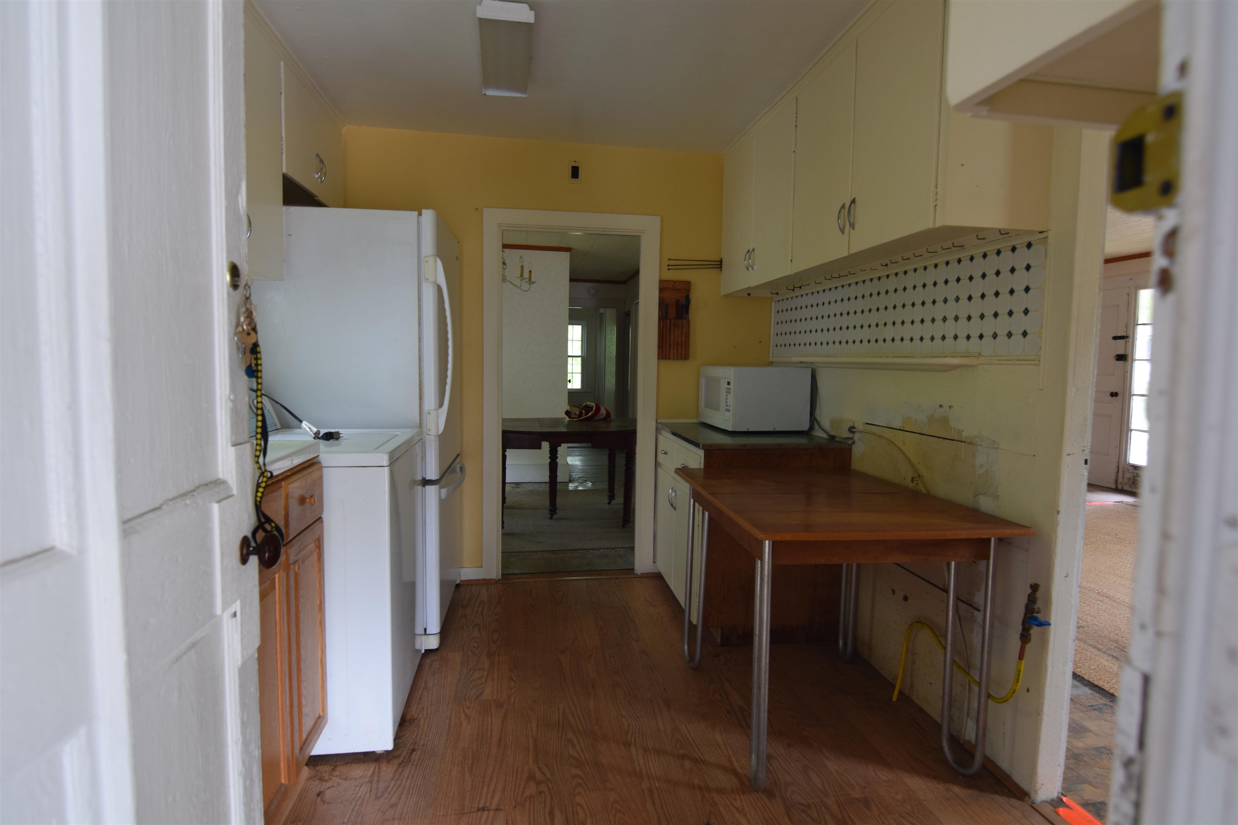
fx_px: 671
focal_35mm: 20
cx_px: 619
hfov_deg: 85.4
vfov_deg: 63.2
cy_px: 412
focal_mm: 13
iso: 450
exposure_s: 1/60
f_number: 4
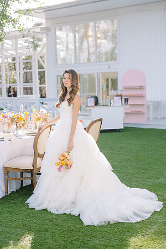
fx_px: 346
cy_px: 124
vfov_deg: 39.6
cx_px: 83
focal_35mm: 50
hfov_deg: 27.0
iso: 50
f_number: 2.5
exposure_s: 1/200
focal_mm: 50
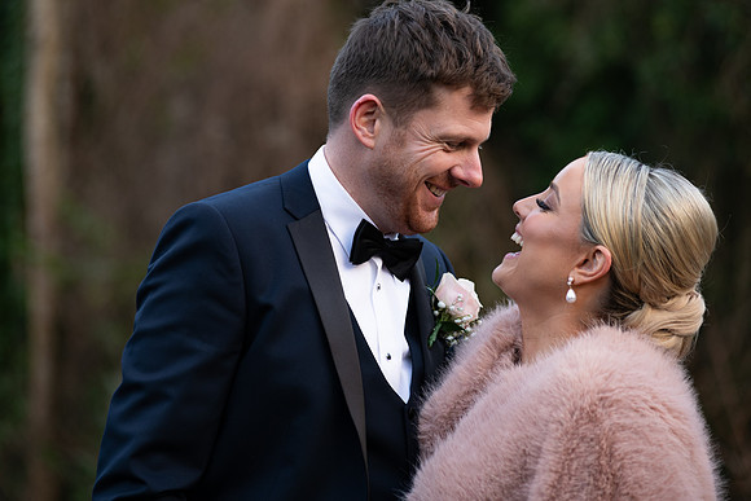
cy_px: 250
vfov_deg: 9.5
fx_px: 3025
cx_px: 376
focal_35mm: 145
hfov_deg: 14.2
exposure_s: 1/160
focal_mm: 145
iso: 200
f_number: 3.5
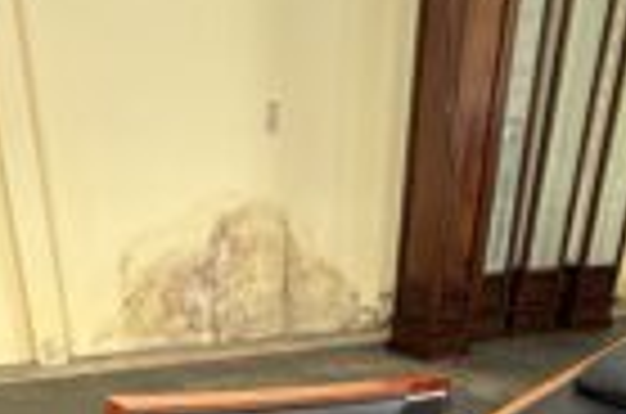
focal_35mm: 42
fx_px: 729
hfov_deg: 46.4
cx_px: 284
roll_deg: -1.2
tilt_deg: -34.2
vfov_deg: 23.7
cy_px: 652
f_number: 2.2
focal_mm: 2.22
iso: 640
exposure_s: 1/50
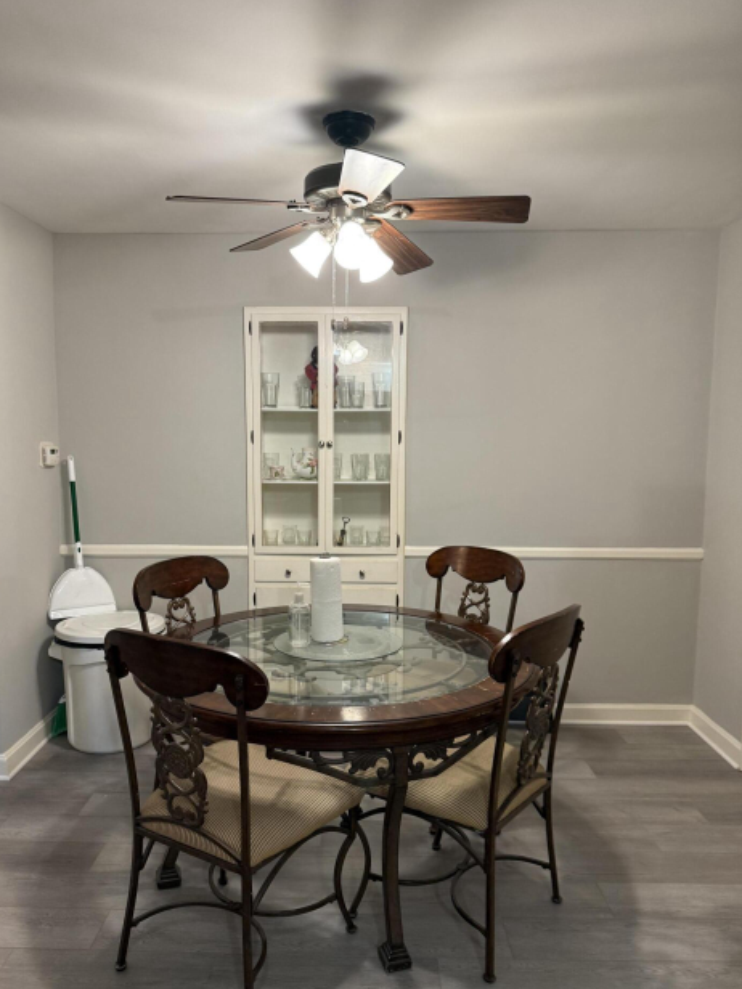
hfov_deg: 53.0
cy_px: 524
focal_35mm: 26
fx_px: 743
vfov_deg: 67.2
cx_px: 342
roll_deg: -0.4
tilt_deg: -4.8
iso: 200
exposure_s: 1/60
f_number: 1.78
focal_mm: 6.76
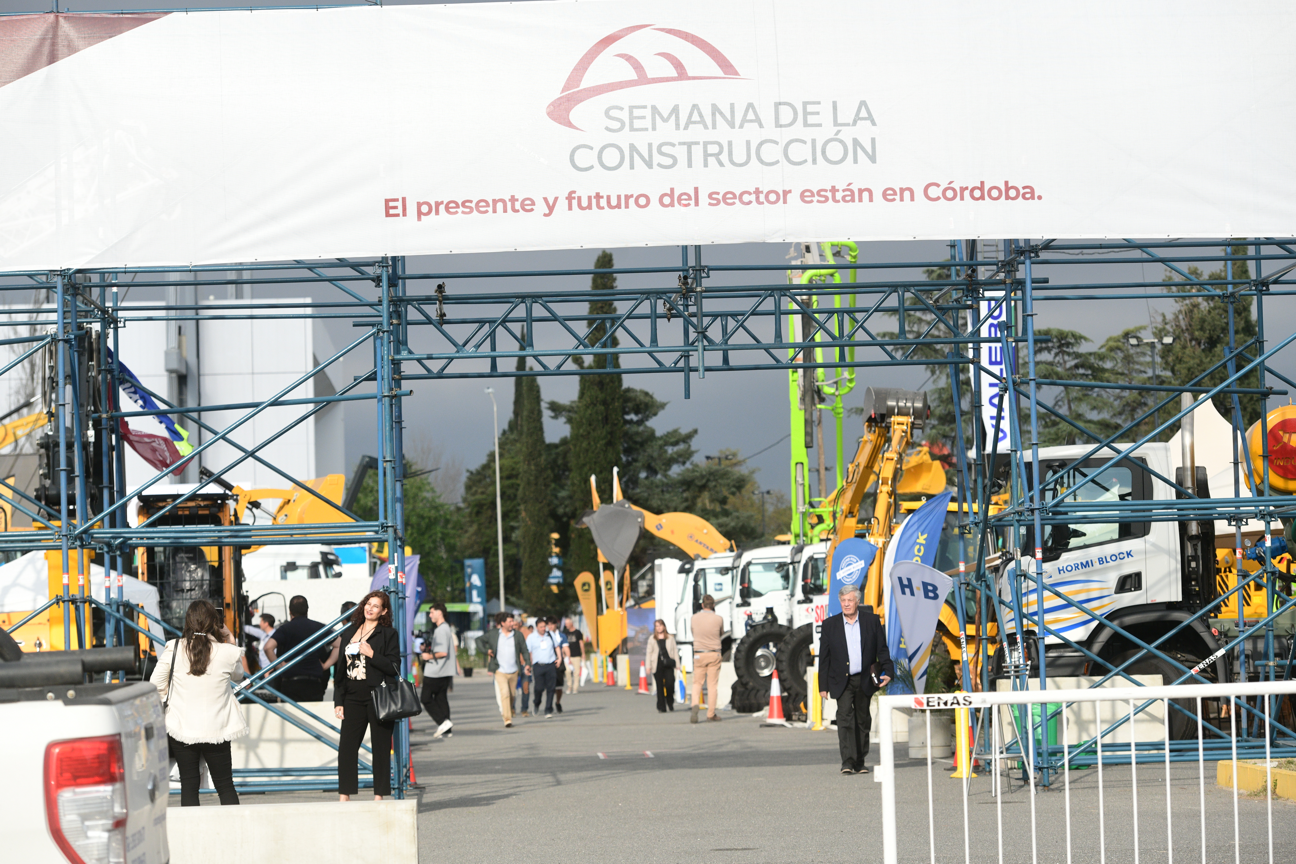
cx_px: 648
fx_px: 4320
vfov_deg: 11.4
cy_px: 432
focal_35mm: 120
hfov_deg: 17.1
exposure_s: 1/5000
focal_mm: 120
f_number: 5.6
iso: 1000
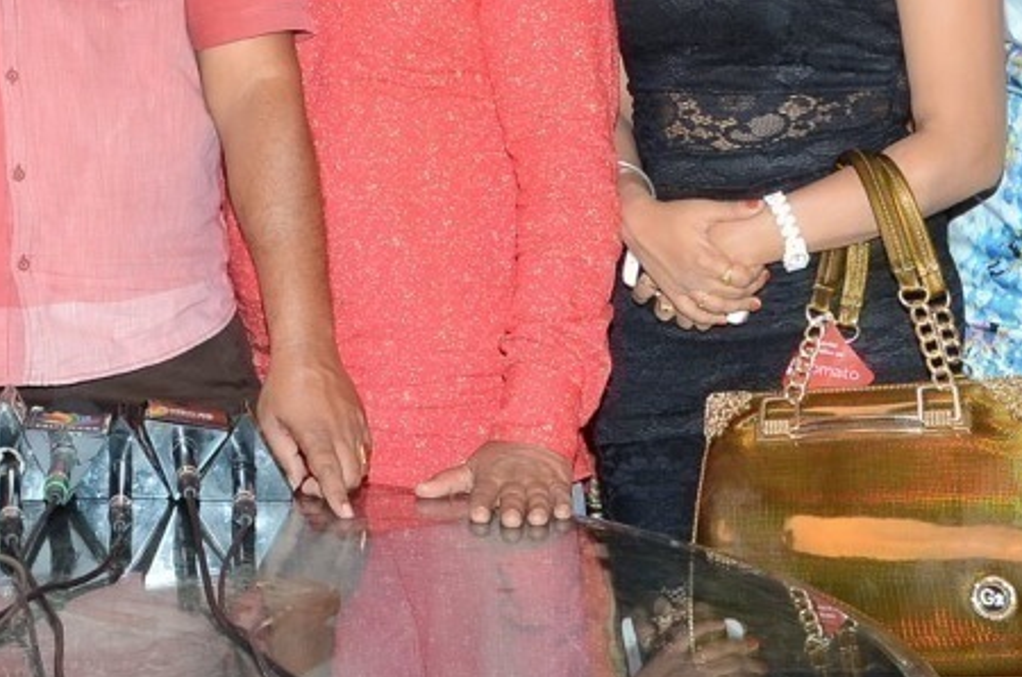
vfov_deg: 12.9
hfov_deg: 19.2
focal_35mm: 104
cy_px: -8
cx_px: 41
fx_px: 2946
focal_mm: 26
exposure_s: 1/125
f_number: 5.6
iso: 500
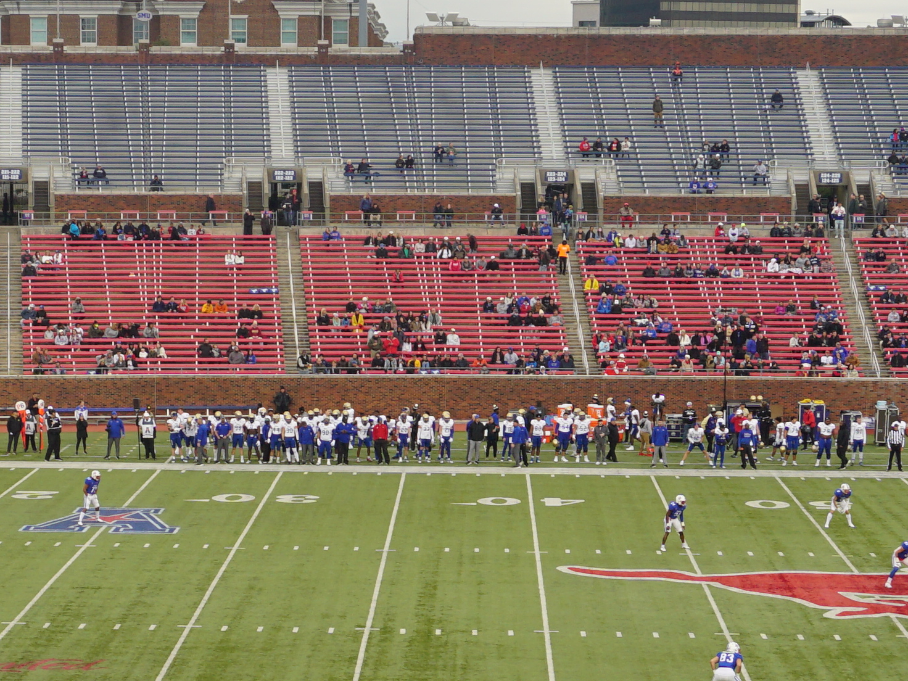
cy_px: 423
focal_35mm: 100
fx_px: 2622
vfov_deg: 14.8
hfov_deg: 19.6
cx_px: 336
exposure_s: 1/60
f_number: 5.6
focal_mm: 17
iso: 100
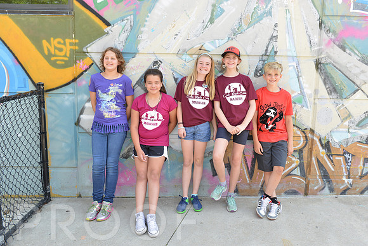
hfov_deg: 60.3
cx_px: 184
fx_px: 317
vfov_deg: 42.3
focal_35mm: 31
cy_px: 123
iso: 125
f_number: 5.6
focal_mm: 31
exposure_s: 1/125
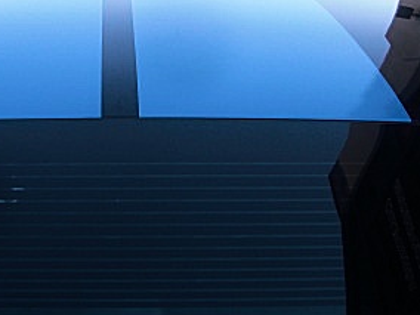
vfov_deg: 18.2
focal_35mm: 81
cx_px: 99
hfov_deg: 23.8
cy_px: 115
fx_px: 983
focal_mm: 6.3
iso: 50
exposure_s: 1/200
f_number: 2.8
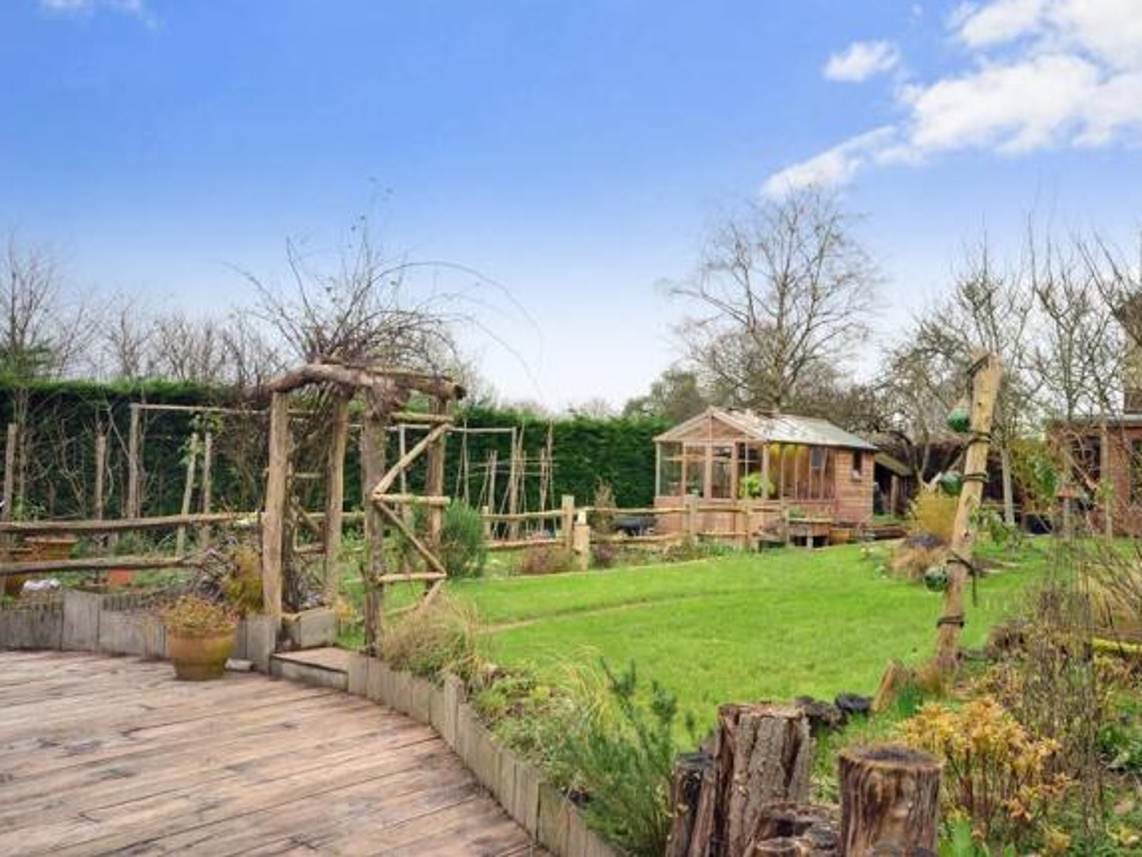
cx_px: 636
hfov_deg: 55.2
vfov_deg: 43.0
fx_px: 1089
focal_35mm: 33
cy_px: 424
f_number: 5.6
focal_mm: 20
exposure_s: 1/60
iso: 400
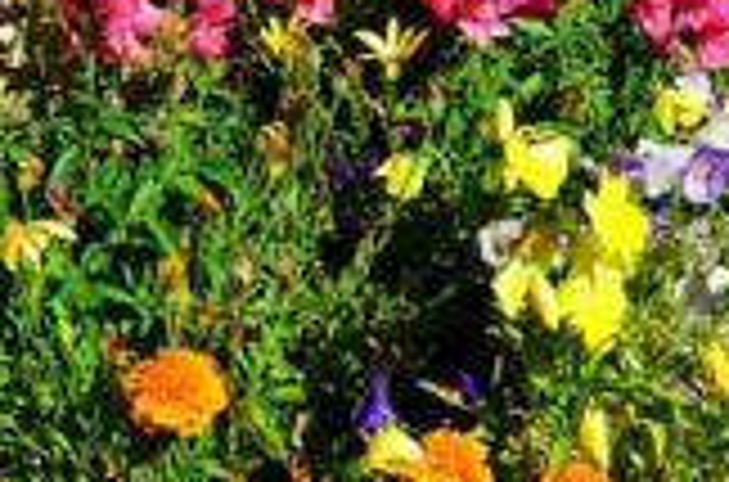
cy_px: -52
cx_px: 36
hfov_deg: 15.6
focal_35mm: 130
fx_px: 2625
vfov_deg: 10.4
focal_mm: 22
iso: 200
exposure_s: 1/400
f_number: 10
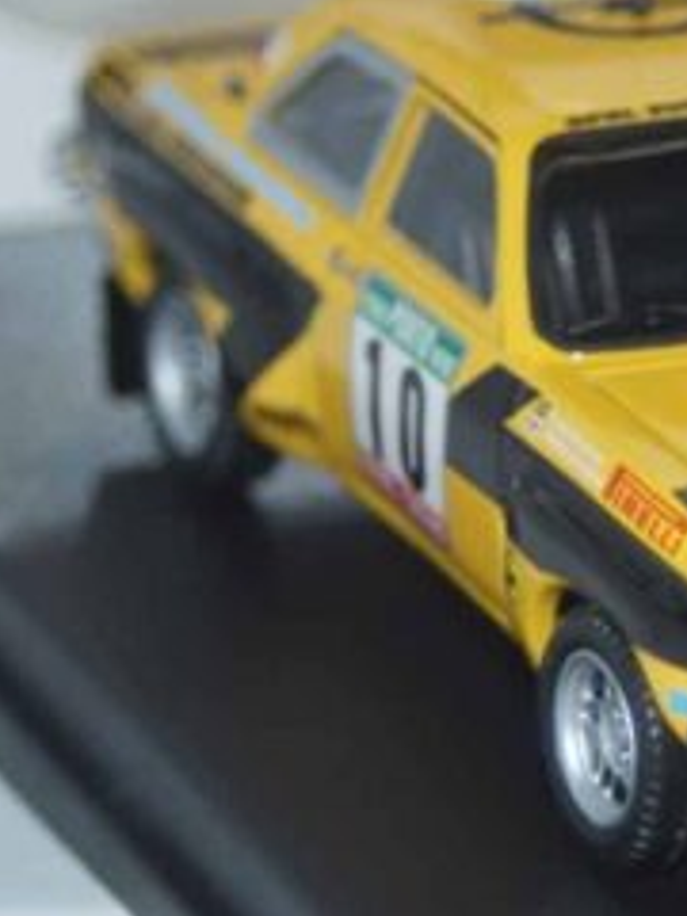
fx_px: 7647
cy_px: 473
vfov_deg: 6.9
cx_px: 889
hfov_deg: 5.1
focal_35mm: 289
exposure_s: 1/160
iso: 400
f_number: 5.6
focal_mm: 80
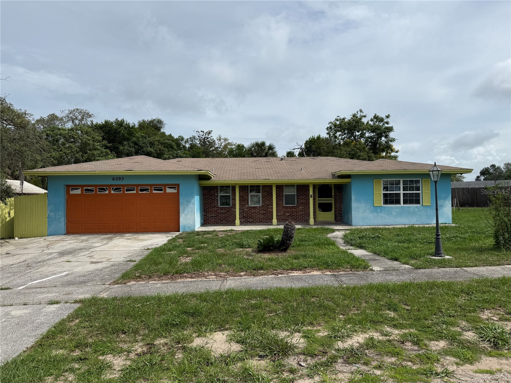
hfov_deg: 71.6
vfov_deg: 56.8
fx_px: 354
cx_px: 256
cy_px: 192
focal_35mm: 24
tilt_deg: +2.5
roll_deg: +1.0
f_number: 1.78
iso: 80
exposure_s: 1/8130
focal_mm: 6.76
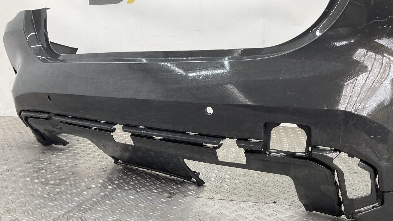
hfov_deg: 61.0
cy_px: 147
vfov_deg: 36.3
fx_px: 333
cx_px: 197
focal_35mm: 32
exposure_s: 1/120
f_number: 1.8
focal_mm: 3
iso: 32
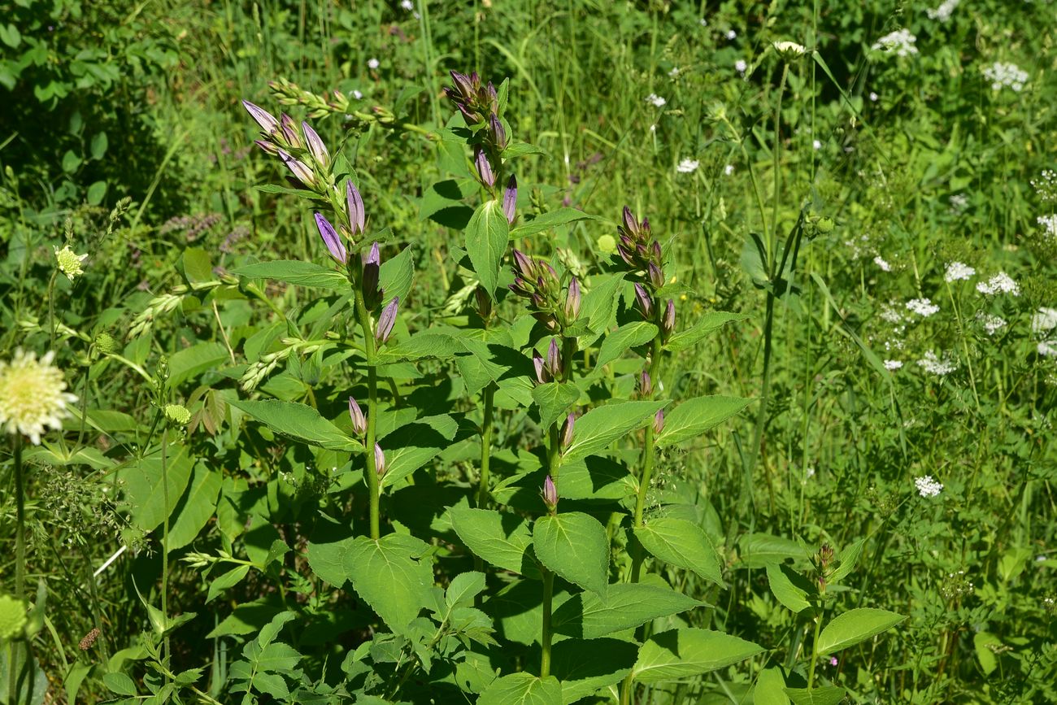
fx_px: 1468
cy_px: 352
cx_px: 528
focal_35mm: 50
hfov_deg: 39.6
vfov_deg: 27.0
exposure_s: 1/125
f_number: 18
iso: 160
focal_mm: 50
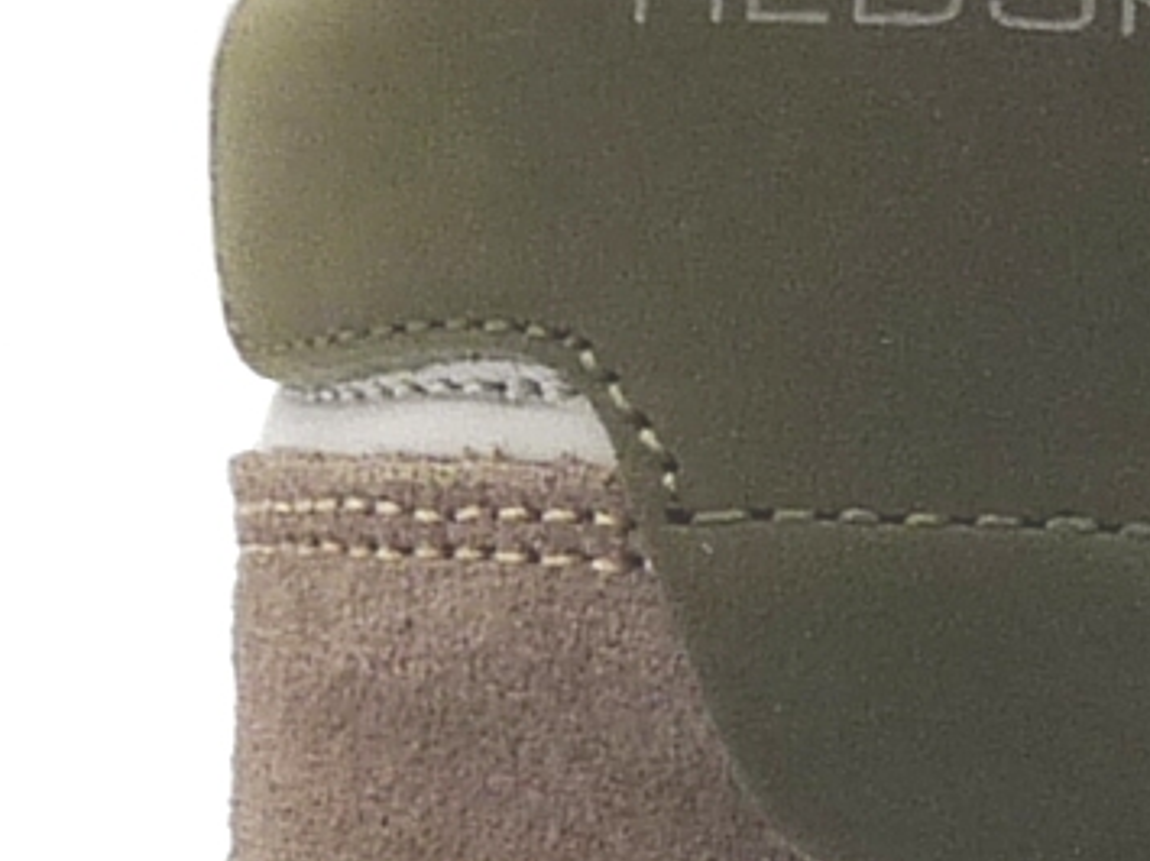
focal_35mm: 221
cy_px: 418
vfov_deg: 6.7
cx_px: 1461
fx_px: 7339
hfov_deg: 8.8
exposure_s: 1/200
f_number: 4.5
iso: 100
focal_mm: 4.8
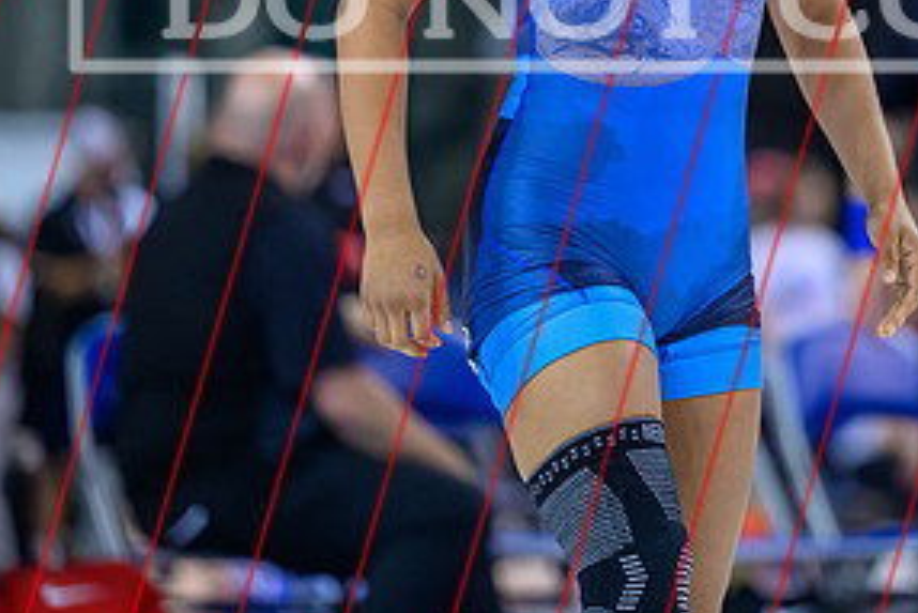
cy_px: -41
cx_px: 757
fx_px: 9108
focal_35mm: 357
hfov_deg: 5.8
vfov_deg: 3.8
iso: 2500
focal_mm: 160
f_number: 2.8
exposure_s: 1/800
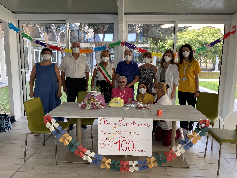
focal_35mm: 26
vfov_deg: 53.1
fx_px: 178
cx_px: 118
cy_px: 89
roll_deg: -0.5
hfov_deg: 67.3
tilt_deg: -8.5
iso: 80
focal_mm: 4.25
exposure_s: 1/121
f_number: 1.8
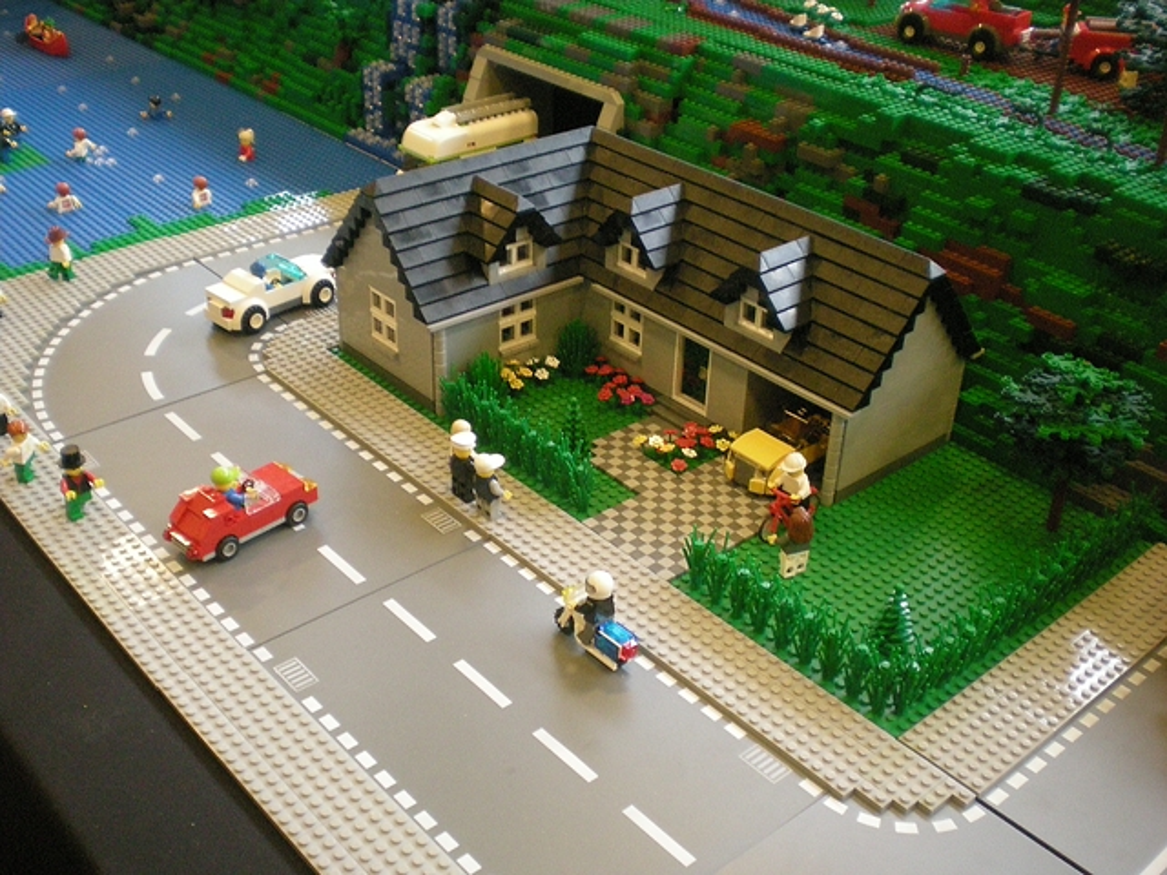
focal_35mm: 38
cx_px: 584
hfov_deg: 49.0
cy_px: 438
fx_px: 1281
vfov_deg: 37.7
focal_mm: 6.3
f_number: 3.1
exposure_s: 1/18
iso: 400
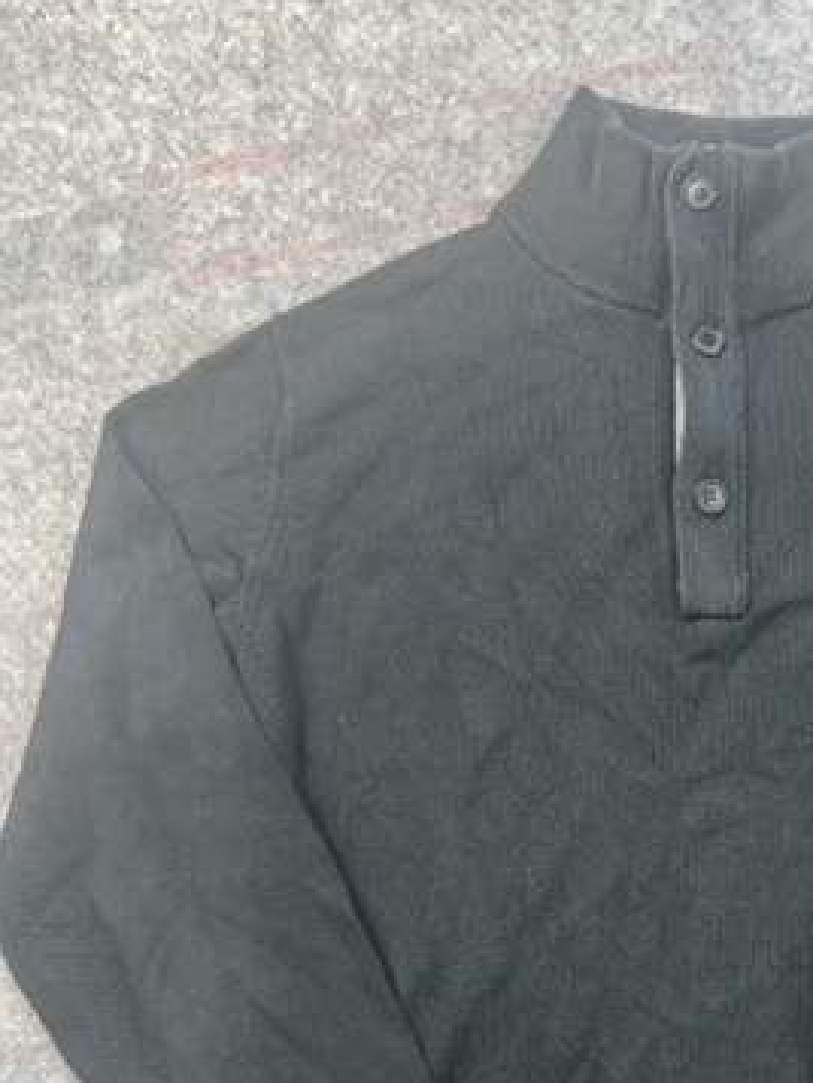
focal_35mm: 43
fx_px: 1346
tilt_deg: -62.5
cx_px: 725
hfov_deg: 32.1
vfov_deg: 41.9
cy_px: 868
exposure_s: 1/50
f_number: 1.78
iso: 125
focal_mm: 6.76
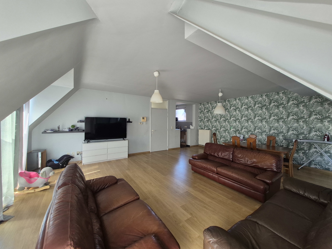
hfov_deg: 106.2
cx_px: 166
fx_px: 125
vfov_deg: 89.9
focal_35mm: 13
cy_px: 124
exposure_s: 1/50
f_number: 2.2
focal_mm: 1.74
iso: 80
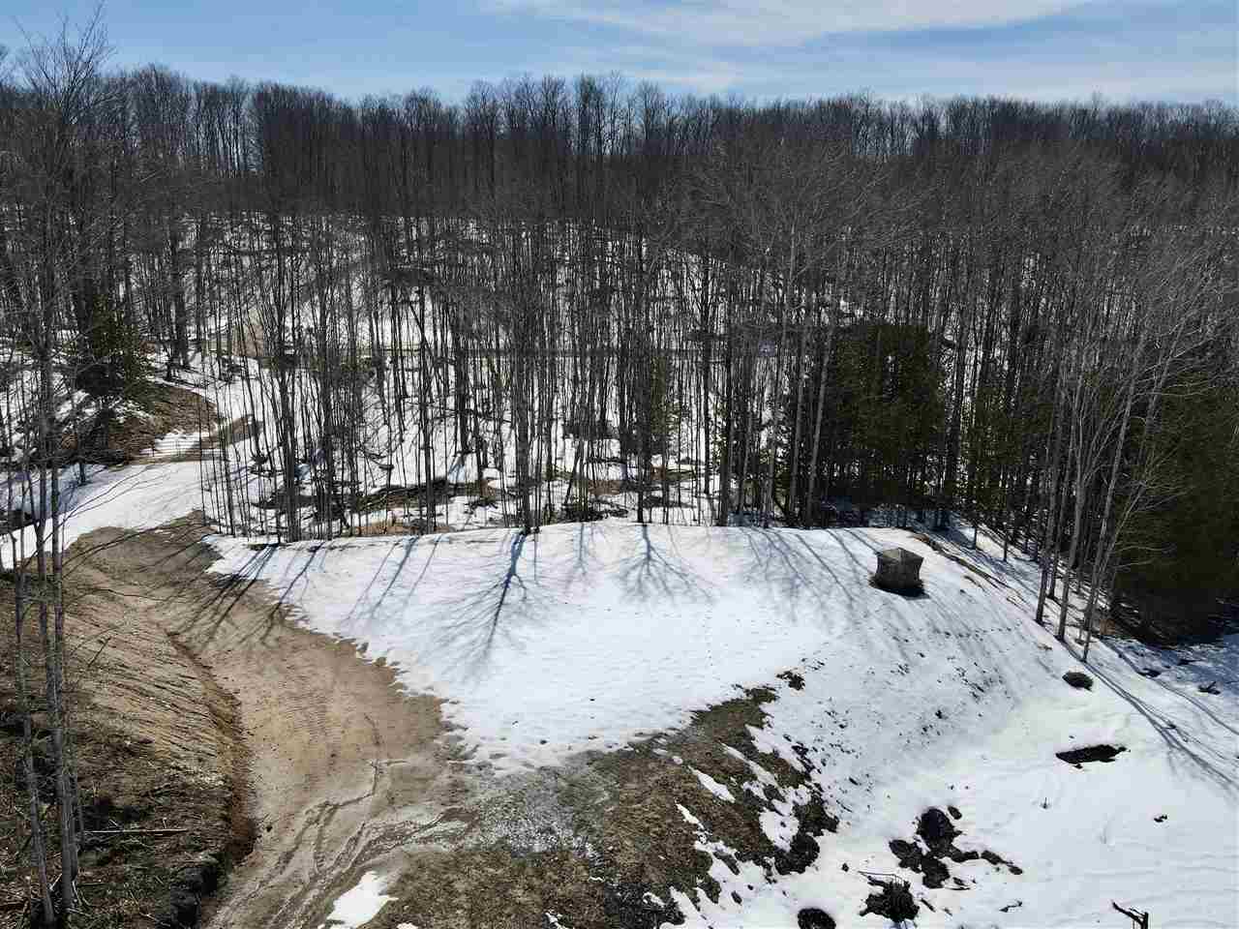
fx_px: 859
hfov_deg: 71.6
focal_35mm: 24
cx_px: 620
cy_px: 464
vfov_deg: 56.8
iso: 100
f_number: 2.8
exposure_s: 1/1500
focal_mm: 4.5
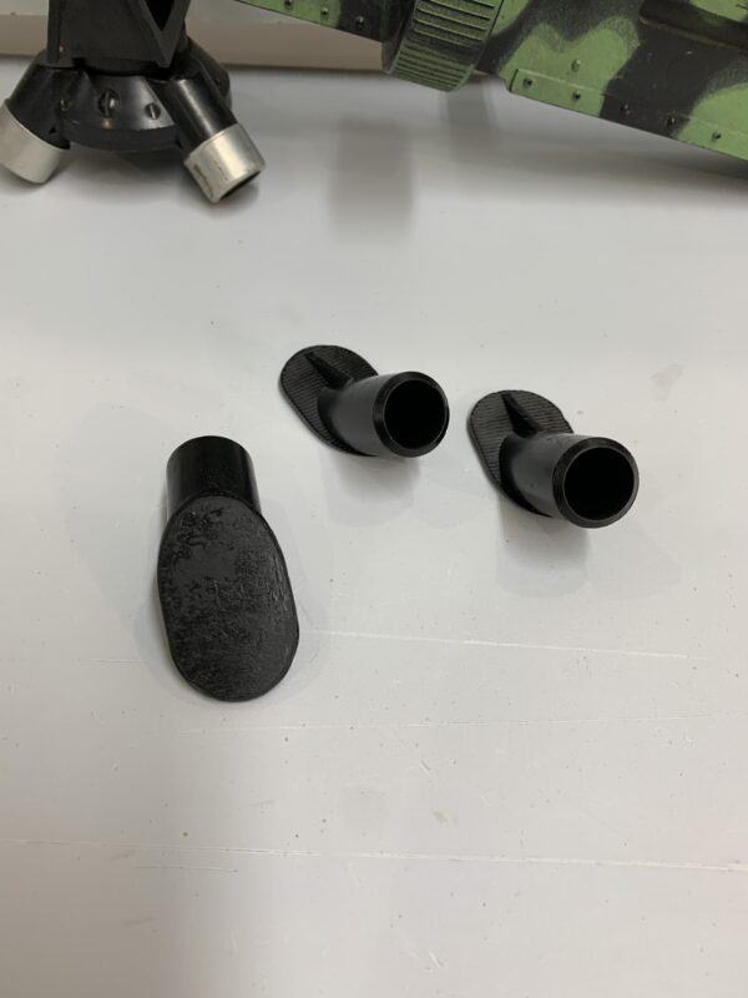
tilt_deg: -51.7
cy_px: 499
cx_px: 374
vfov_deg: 67.3
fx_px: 749
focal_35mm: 26
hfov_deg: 53.1
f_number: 1.8
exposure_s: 1/120
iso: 64
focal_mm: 4.25
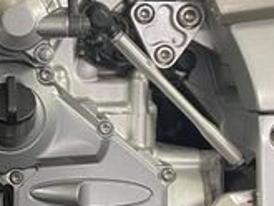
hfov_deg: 18.2
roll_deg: +1.3
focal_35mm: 101
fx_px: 800
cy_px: 81
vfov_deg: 14.7
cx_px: -76
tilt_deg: -5.5
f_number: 1.6
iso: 125
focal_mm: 4.2
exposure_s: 1/50
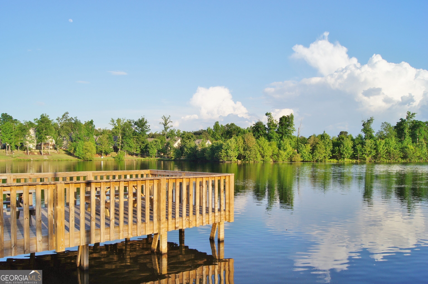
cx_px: 214
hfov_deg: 62.0
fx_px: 356
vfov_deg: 43.5
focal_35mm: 30
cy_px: 142
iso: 100
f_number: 11
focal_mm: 20
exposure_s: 1/80
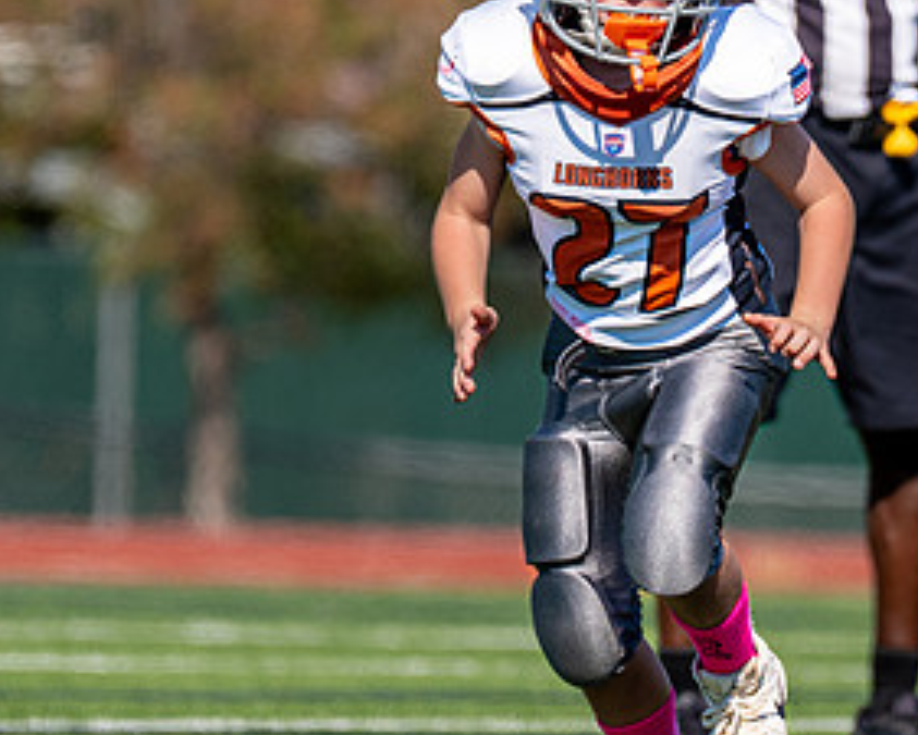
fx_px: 20601
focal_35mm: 758
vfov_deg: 2.0
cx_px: 573
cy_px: 299
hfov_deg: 2.6
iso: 100
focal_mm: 200
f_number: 2.8
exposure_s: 1/2500
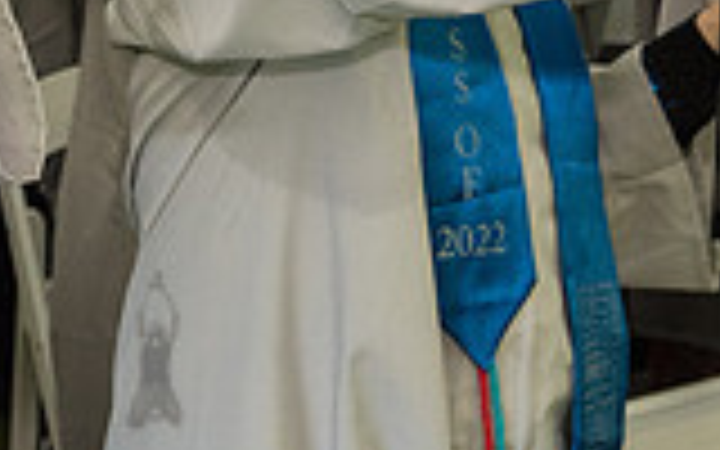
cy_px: -88
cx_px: 153
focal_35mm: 126
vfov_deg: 10.2
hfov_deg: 16.5
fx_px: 2472
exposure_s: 1/800
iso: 2500
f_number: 4
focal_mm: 34
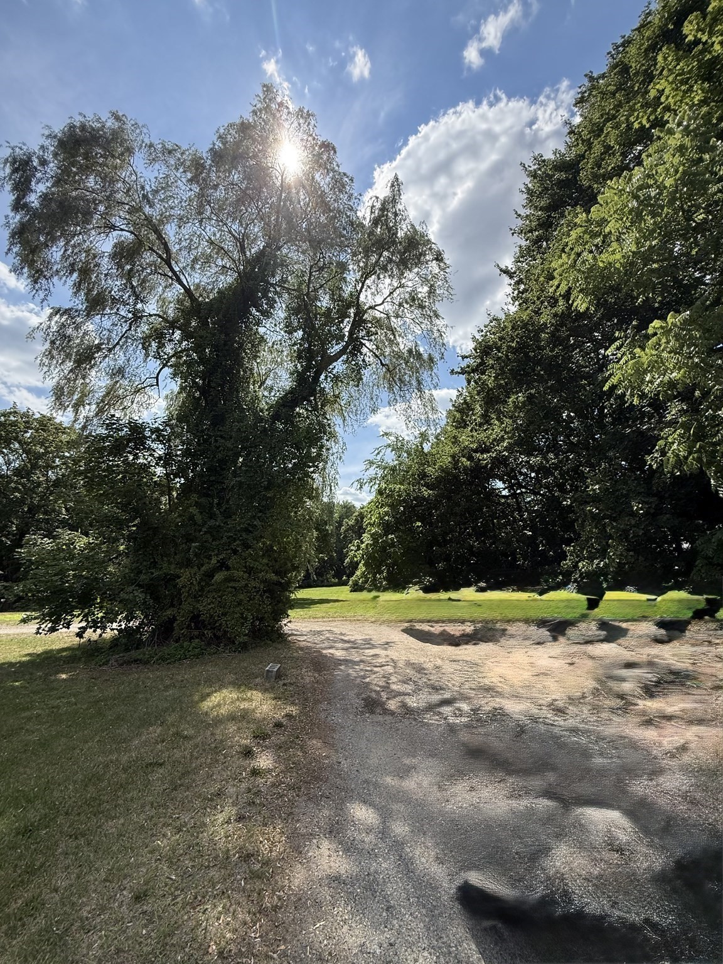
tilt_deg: +13.3
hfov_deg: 85.7
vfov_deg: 102.1
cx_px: 362
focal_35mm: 14
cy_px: 482
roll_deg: -1.0
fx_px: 390
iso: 64
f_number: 2.2
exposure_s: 1/2092
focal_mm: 2.22
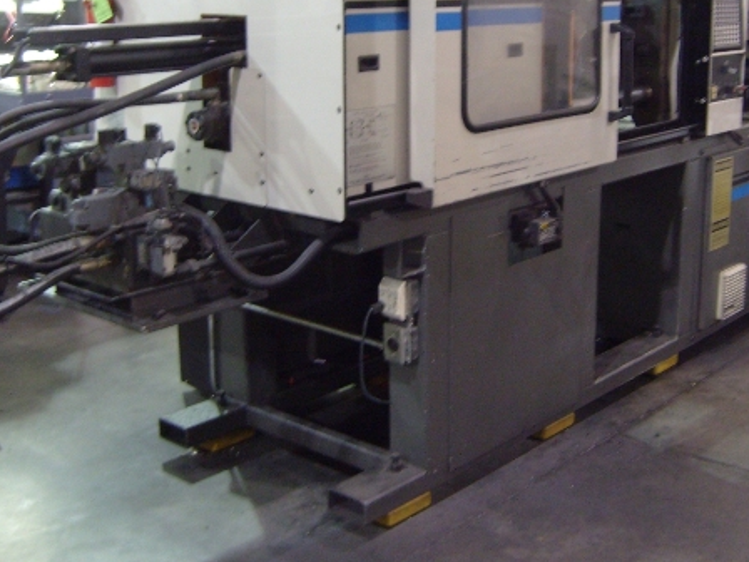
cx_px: 455
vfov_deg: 28.9
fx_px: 1082
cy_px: 187
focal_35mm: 50
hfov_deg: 38.0
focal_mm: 5.8
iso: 200
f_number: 2.8
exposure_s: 1/10
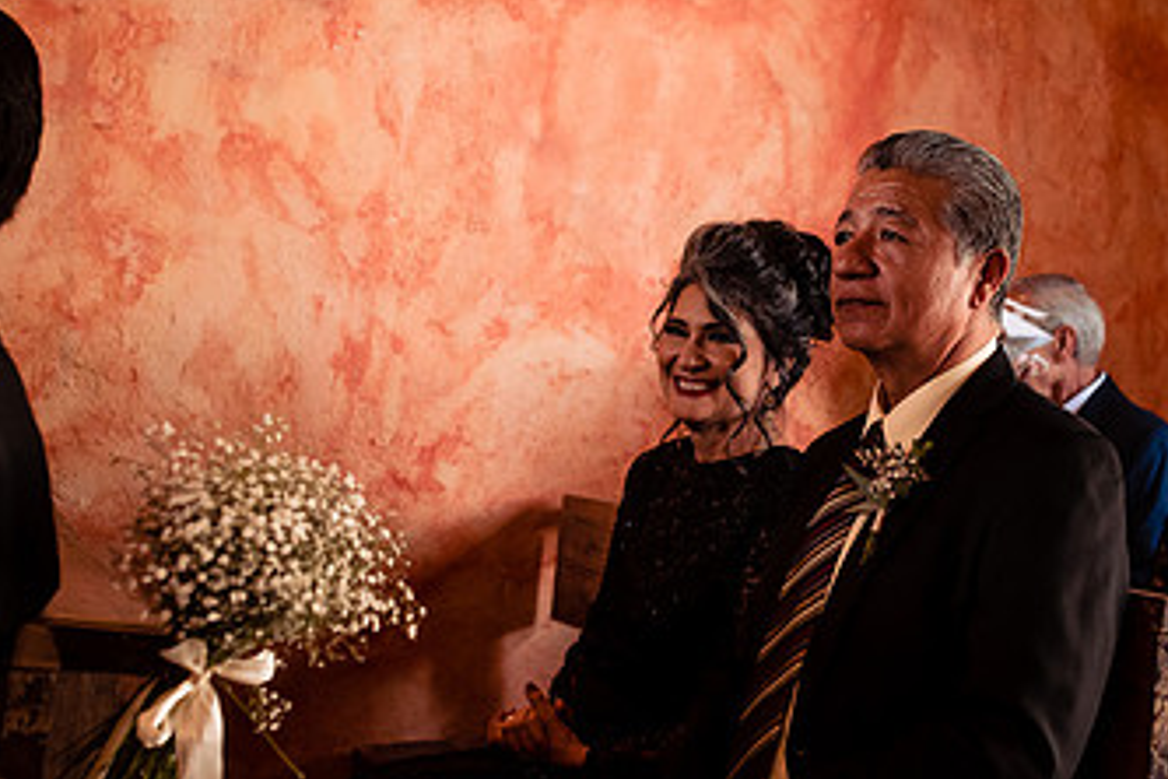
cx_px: 733
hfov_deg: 32.7
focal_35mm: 61
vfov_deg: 22.3
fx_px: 1979
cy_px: 391
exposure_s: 1/100
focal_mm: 35
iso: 1250
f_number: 2.8
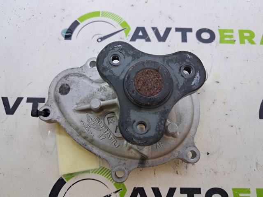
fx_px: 205
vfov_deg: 51.3
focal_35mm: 27
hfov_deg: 65.4
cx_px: 132
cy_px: 98
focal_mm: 4
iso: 100
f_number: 1.8
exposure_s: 1/50
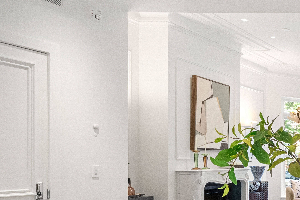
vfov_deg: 26.9
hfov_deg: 25.8
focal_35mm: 49
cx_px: 480
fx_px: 408
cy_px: 165
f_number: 9
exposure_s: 1/5
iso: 640
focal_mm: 15
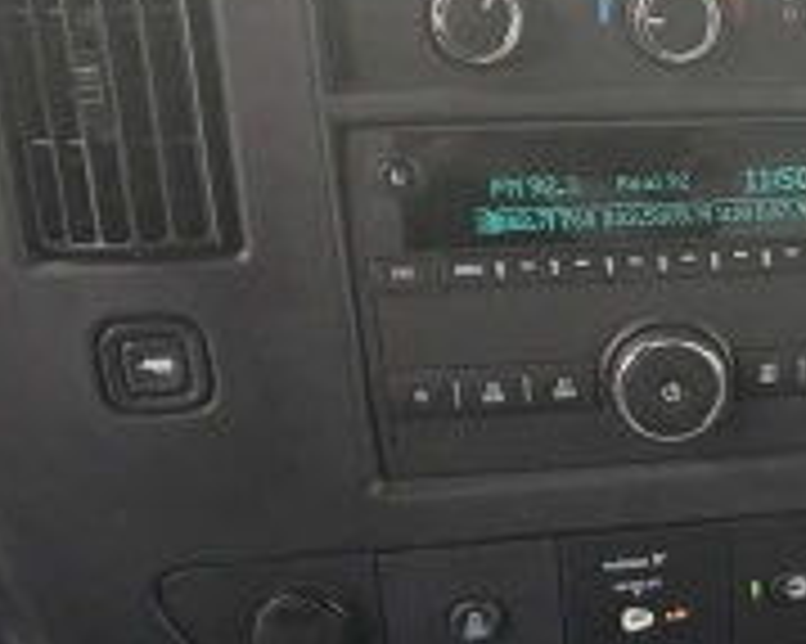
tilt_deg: -27.0
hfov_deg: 27.9
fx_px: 1454
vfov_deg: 24.9
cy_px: 419
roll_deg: -1.7
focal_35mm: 61
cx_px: 919
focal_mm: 2.22
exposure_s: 1/146
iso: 64
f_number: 2.2
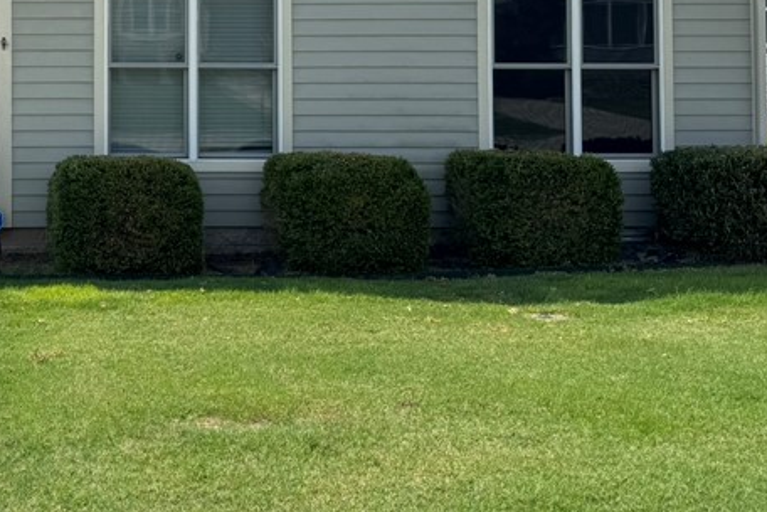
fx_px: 1193
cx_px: 19
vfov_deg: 23.4
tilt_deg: +0.6
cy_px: 30
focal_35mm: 56
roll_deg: -0.6
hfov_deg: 33.0
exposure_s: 1/4049
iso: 80
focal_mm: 6.76
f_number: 1.78
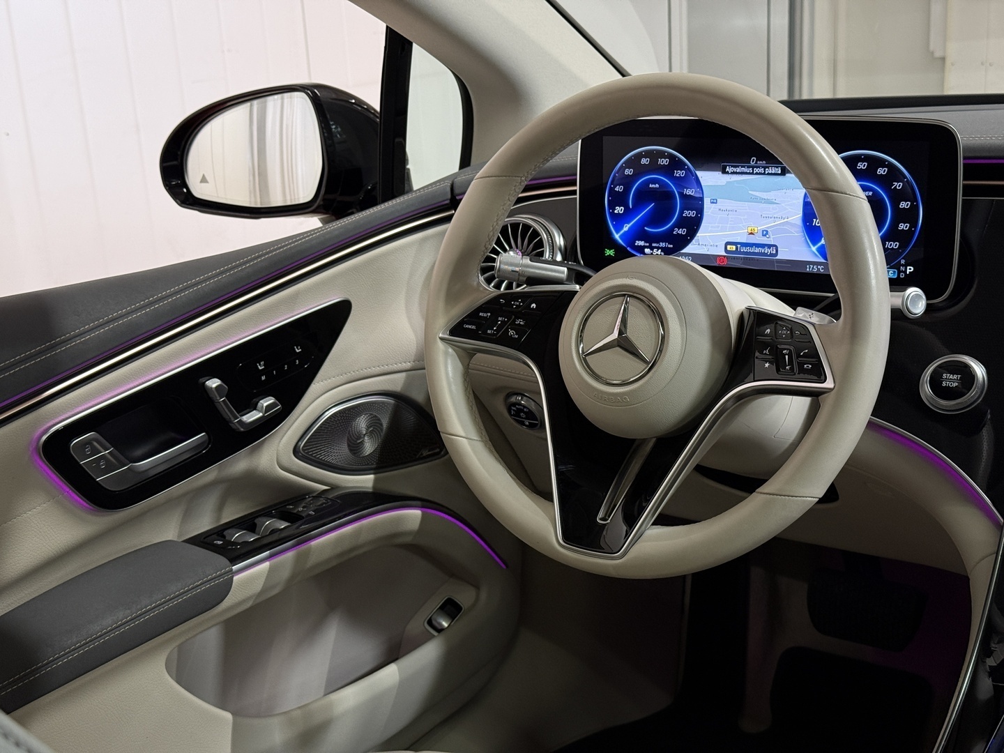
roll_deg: +3.8
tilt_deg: -16.0
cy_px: 376
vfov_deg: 30.3
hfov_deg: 39.7
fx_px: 1392
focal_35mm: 48
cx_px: 502
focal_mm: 6.76
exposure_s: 1/60
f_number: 1.78
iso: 160
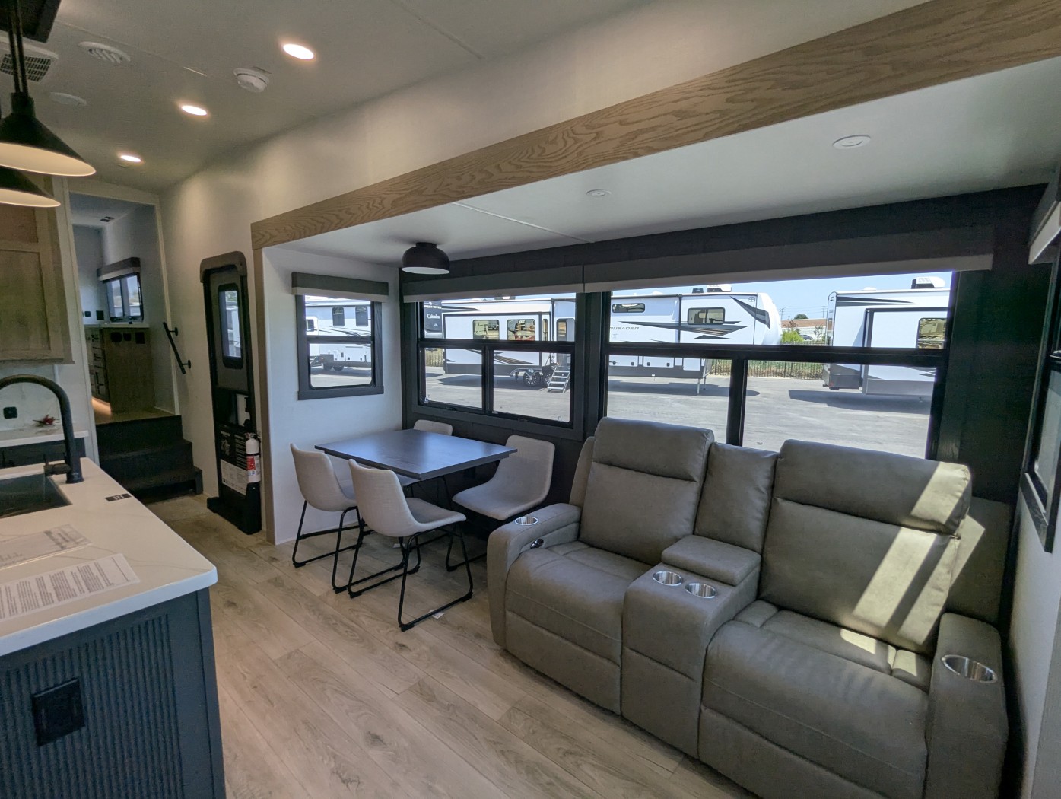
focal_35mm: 16
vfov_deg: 78.2
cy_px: 400
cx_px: 530
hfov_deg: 94.4
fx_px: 491
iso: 51
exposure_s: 1/198
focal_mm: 2.35
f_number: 2.2
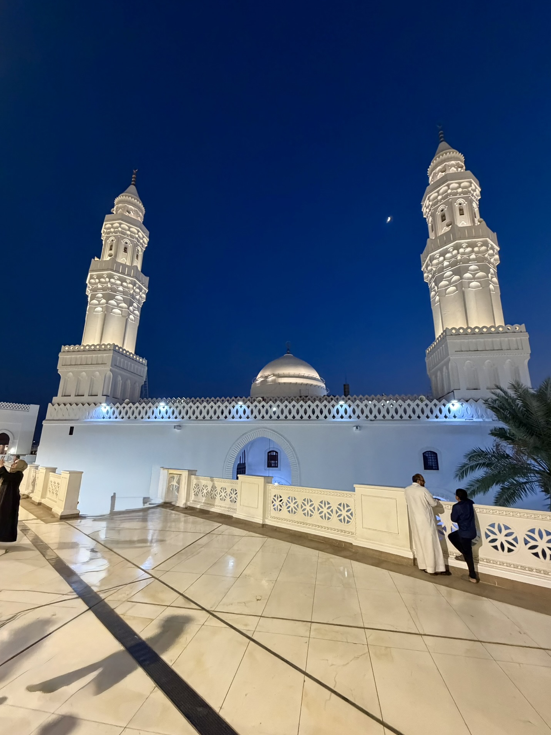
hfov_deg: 81.8
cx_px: 277
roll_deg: -1.3
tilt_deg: +13.9
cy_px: 378
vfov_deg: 98.1
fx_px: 318
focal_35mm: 15
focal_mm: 2.22
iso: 640
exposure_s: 1/60
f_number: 2.2
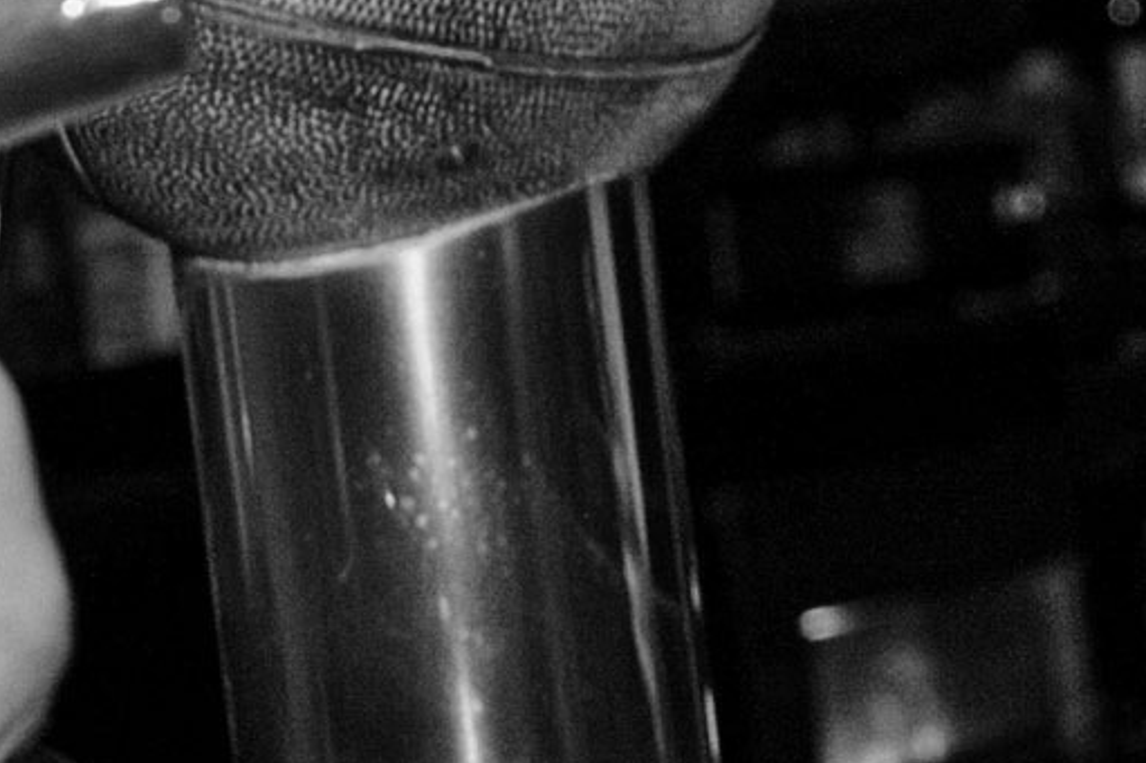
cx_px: -1583
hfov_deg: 6.9
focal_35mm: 282
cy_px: 52
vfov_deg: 4.9
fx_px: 8971
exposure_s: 1/100
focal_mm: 48
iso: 800
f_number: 8
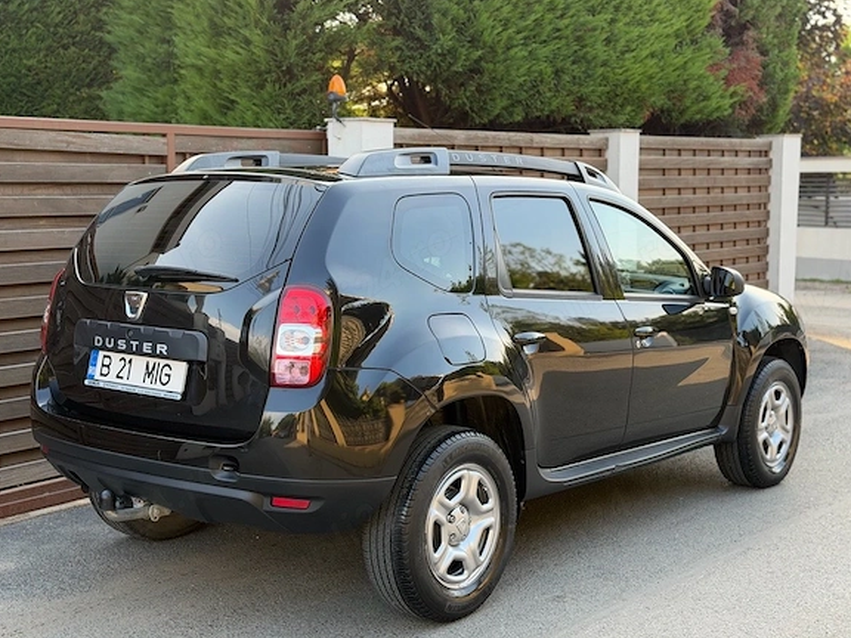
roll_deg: +0.7
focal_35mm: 50
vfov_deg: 29.1
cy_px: 307
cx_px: 415
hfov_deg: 38.2
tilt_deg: -6.5
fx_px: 1229
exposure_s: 1/255
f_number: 1.78
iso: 80
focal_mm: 6.76
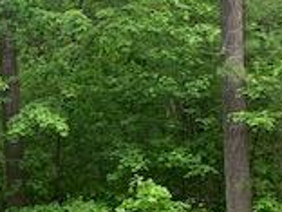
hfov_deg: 17.0
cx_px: -110
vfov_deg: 13.7
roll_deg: +0.5
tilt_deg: +2.9
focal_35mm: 107
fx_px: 872
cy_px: 190
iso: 25
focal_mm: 4.25
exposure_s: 1/122
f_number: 1.8
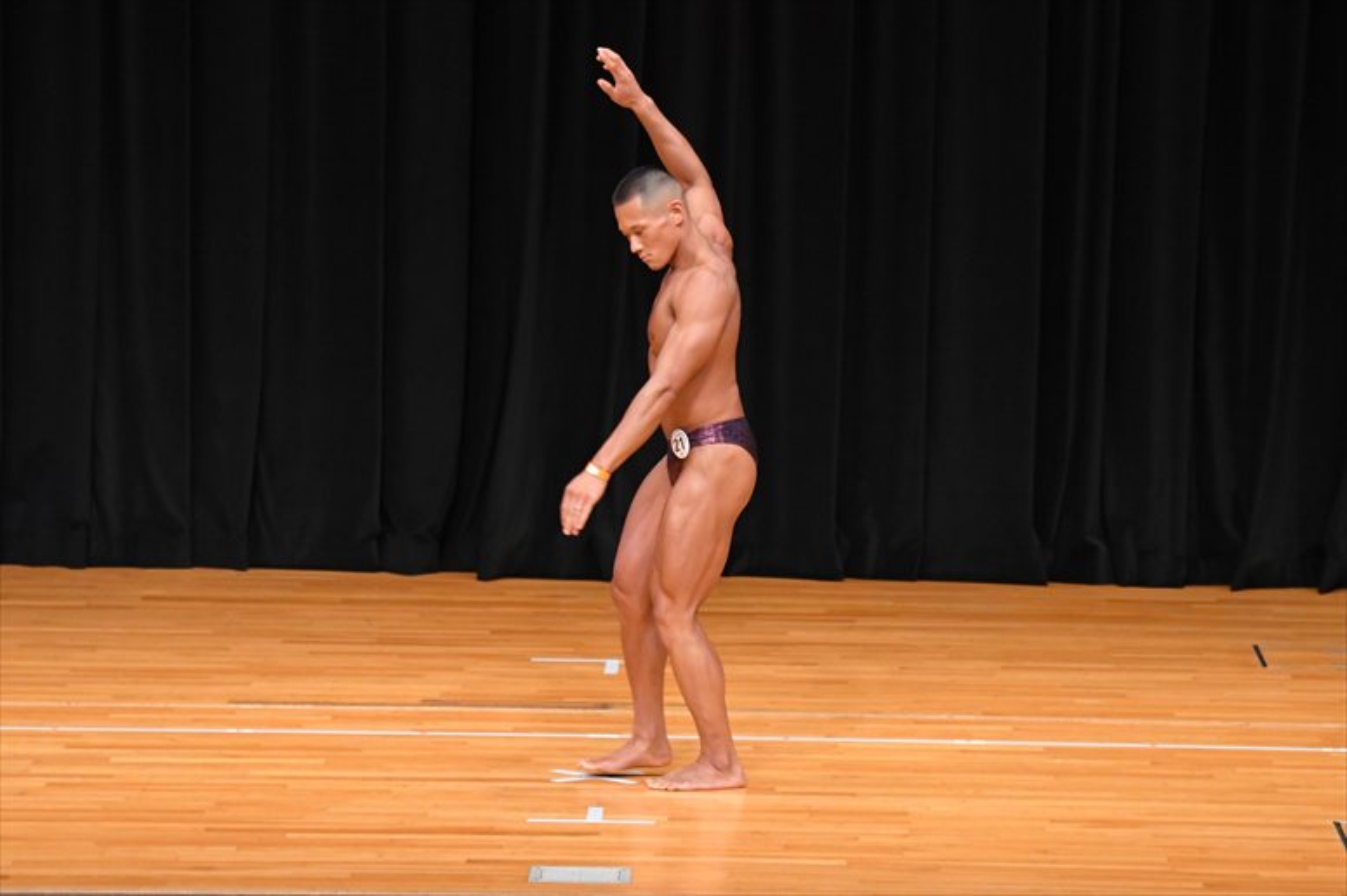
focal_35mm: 225
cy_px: 448
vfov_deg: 6.1
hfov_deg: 9.2
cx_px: 674
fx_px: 8415
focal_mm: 150
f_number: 5.6
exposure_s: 1/400
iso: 4000
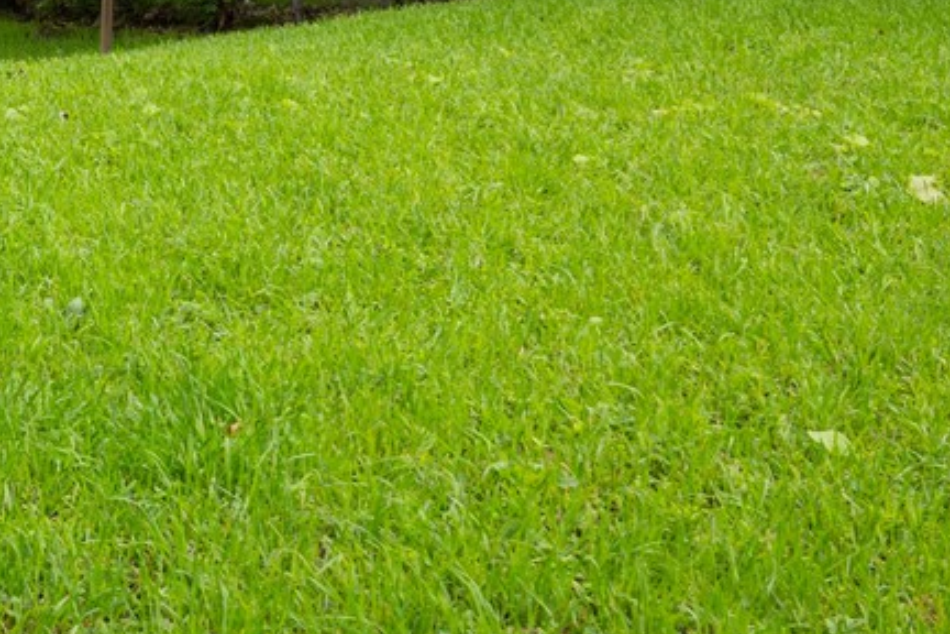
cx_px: -728
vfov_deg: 14.8
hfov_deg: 18.2
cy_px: -51
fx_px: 2375
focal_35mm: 90
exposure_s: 1/40
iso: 64
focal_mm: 24
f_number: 8
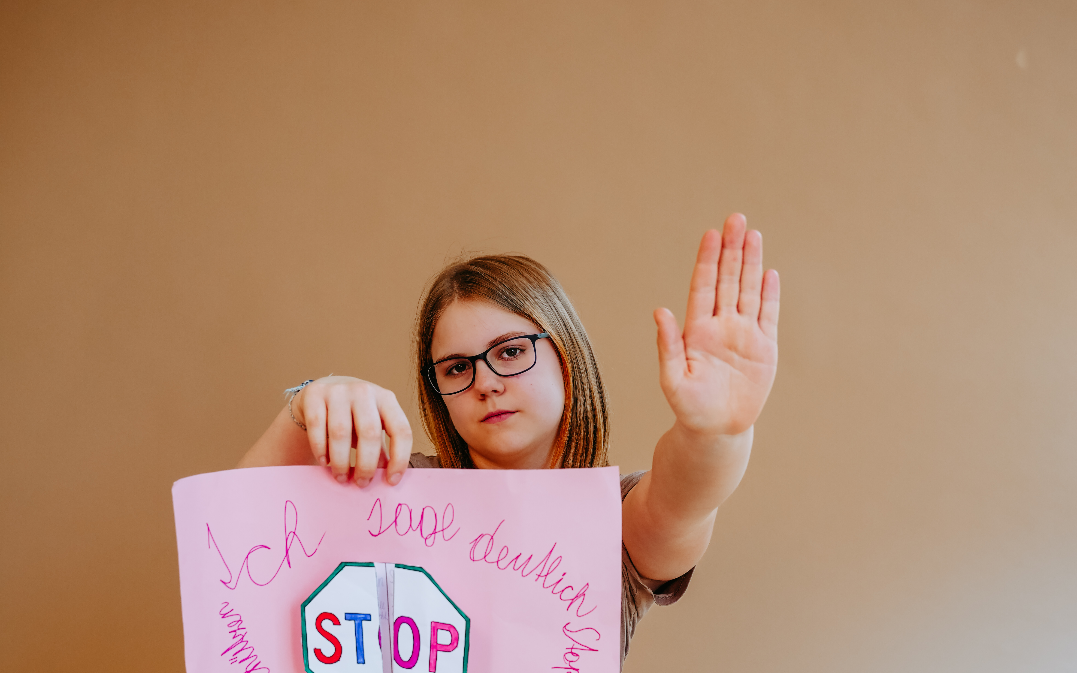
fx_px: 1465
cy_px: 646
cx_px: 539
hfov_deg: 40.4
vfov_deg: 24.9
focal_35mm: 50
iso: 800
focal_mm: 32.6
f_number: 4
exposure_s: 1/500
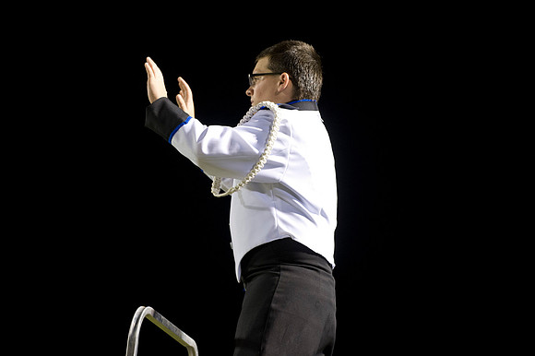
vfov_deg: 9.1
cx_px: 268
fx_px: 2228
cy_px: 178
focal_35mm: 150
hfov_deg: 13.7
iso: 3200
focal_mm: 150
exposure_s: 1/125
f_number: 3.2
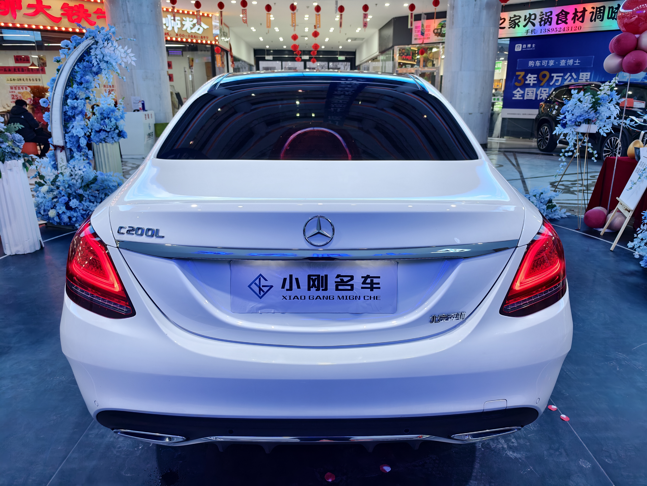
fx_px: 430
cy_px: 243
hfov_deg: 73.9
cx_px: 324
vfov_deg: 58.9
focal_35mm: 23
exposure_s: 1/100
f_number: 1.57
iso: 71
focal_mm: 5.6
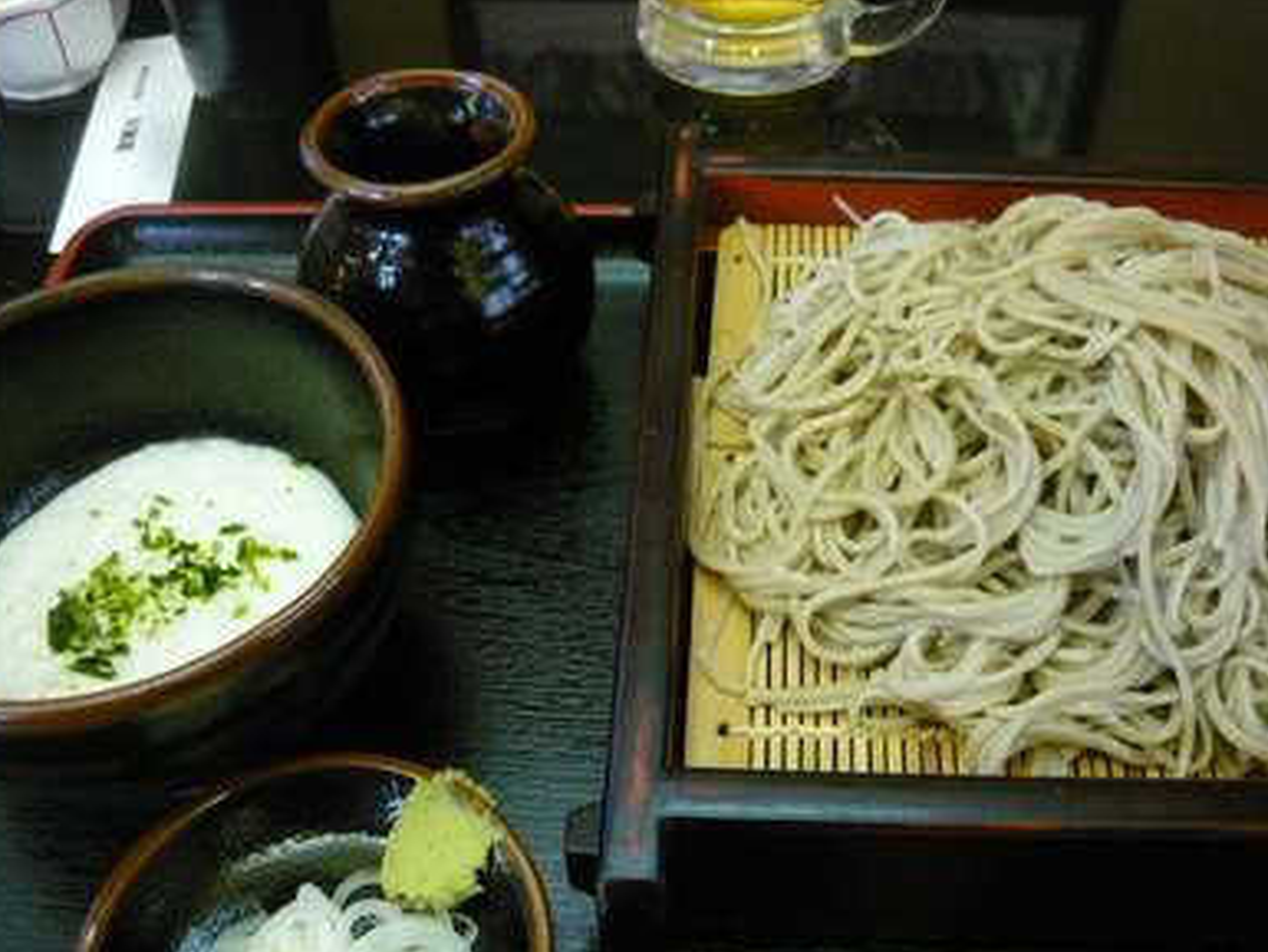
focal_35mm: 36
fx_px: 1319
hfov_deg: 51.3
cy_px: 506
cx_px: 672
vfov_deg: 39.7
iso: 400
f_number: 2.8
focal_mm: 5.5
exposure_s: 1/10
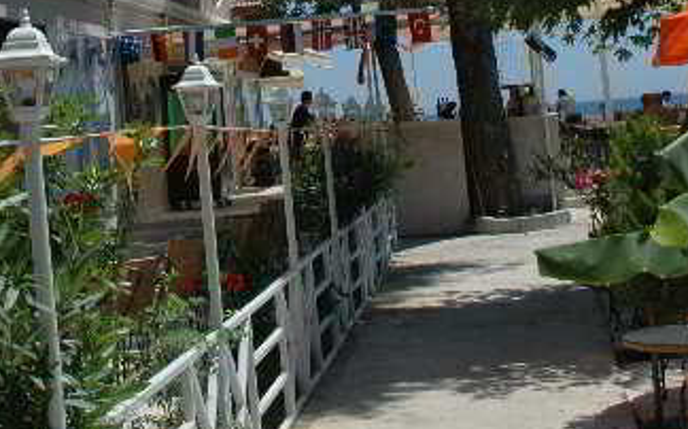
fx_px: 1555
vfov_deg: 15.3
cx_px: 134
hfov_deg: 24.5
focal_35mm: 83
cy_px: -45
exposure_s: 1/400
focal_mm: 22
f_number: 10
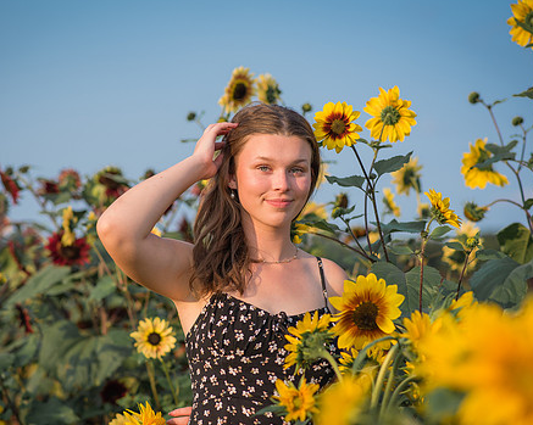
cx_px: 237
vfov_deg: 14.5
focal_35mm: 106
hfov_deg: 18.1
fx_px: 1671
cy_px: 232
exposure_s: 1/1250
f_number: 2.8
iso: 100
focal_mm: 85
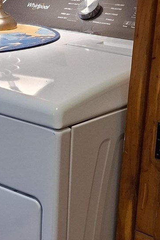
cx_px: -34
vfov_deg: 20.4
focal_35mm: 100
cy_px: 156
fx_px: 667
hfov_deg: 13.3
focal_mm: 5.54
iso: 250
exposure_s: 1/30
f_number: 1.8
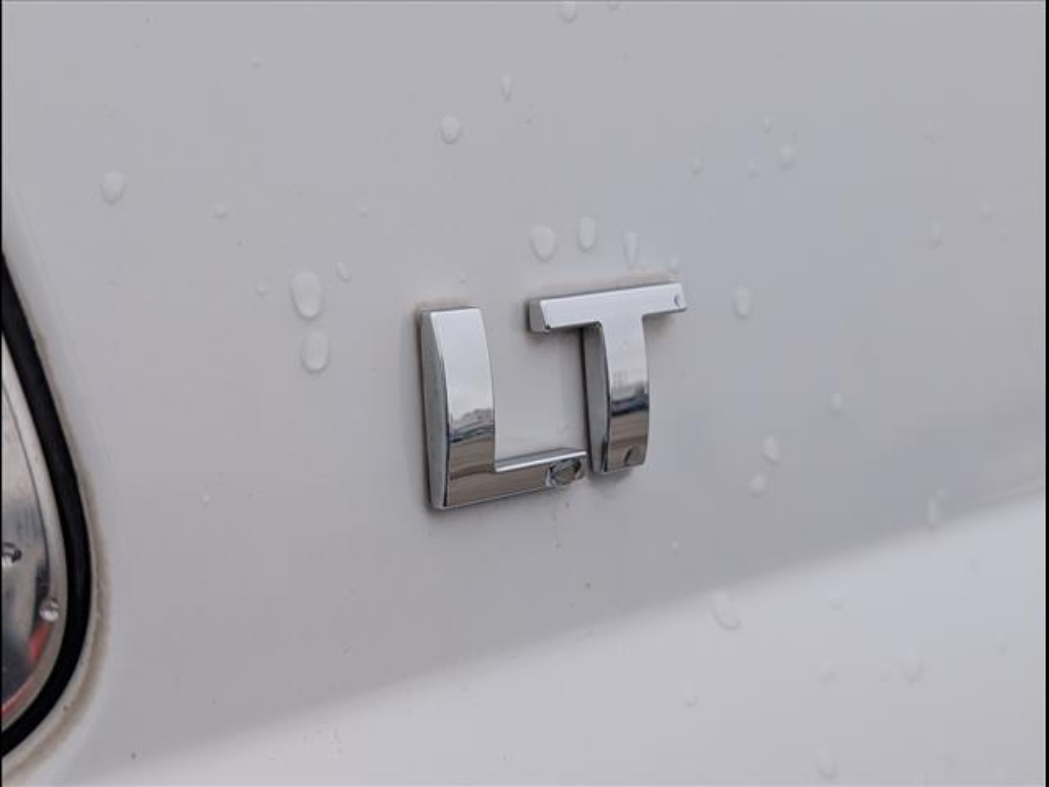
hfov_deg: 38.9
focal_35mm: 49
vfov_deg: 29.7
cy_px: 394
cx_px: 524
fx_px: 1485
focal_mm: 6.9
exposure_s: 1/357
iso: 29
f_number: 1.68
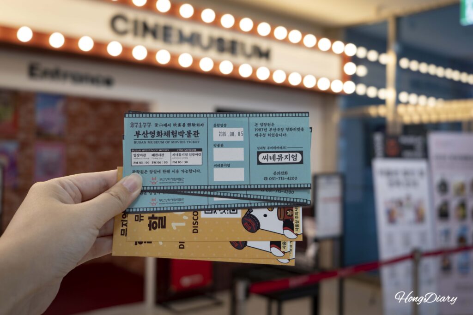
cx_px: 236
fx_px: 447
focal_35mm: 34
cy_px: 158
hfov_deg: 55.8
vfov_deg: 38.9
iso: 320
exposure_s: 1/60
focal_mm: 34
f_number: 4.5
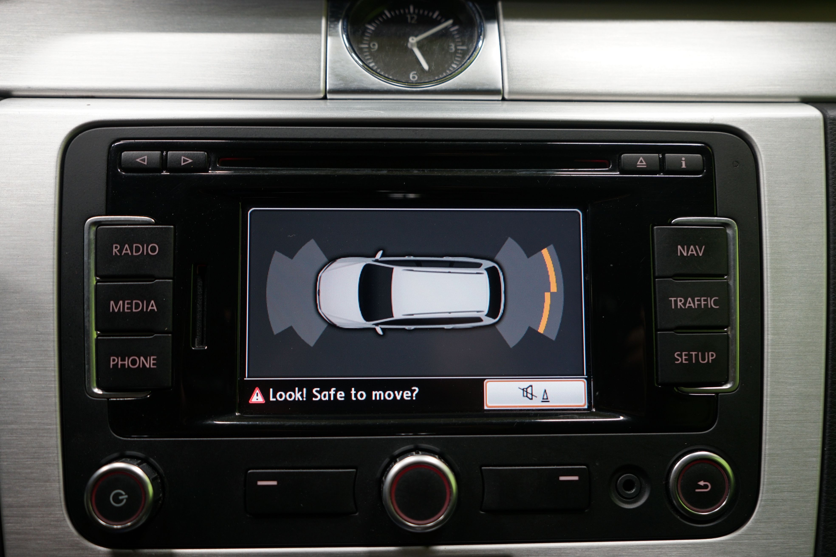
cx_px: 418
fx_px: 859
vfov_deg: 35.9
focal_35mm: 37
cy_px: 278
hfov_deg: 51.9
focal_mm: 37
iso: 320
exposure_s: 1/25
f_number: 4.5
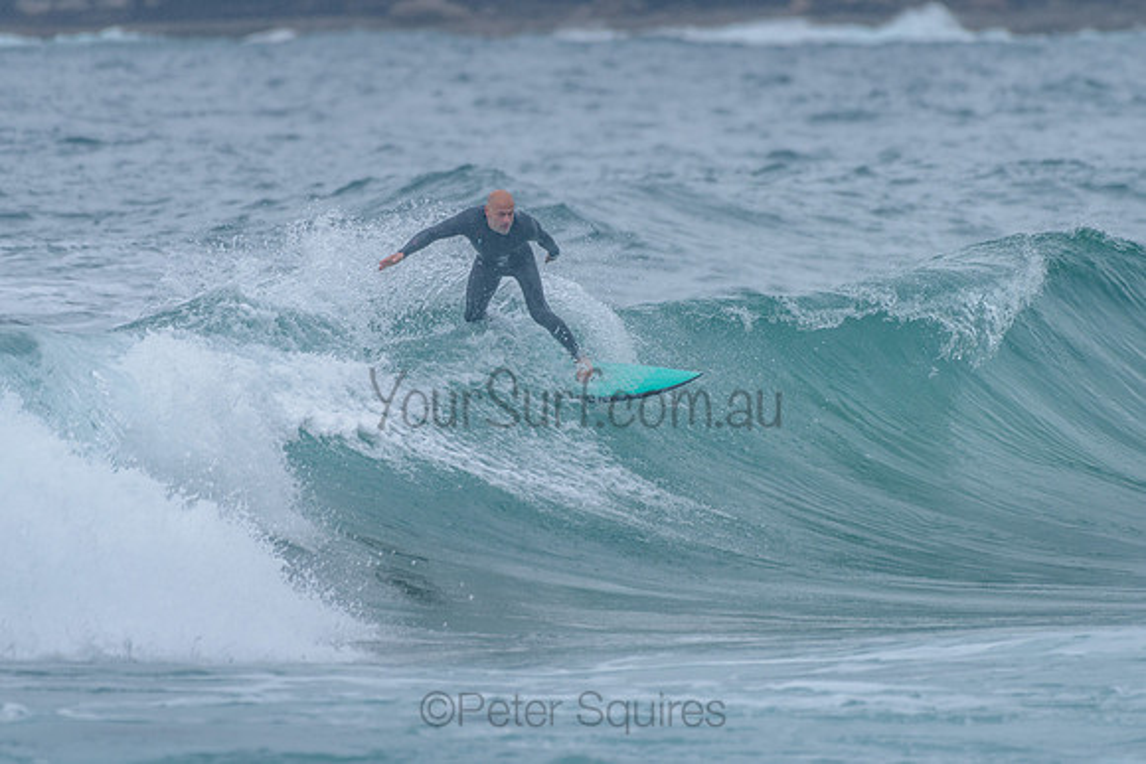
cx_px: 575
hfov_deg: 3.4
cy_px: 297
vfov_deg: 2.2
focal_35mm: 613
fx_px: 19510
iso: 560
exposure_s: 1/1250
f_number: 5.6
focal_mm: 500
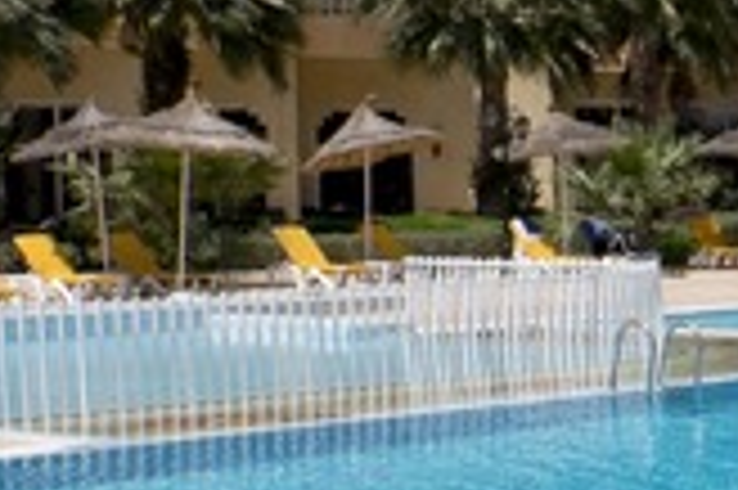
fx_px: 2396
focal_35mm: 117
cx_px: 1112
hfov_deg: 16.0
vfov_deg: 11.7
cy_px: 321
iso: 400
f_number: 14
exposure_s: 1/480
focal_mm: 16
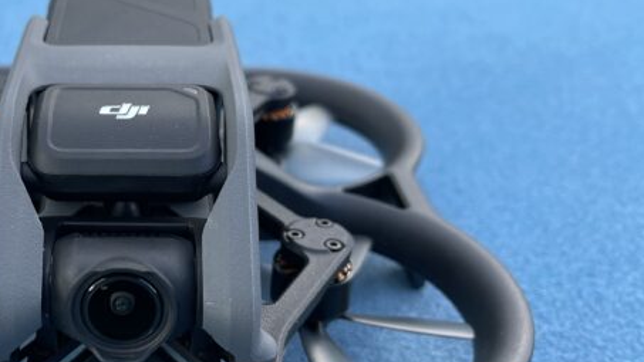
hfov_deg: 41.0
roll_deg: +0.6
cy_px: 196
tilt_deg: -31.9
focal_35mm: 48
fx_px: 820
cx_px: 125
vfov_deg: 24.9
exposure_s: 1/325
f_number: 1.6
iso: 32
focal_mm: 5.1
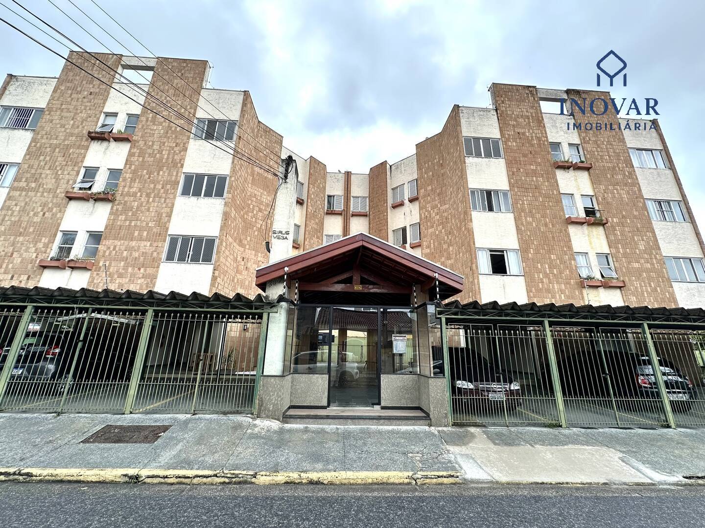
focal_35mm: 14
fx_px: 285
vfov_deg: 85.7
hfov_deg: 102.1
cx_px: 352
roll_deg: -1.9
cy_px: 264
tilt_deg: +16.7
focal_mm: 2.22
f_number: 2.2
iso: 40
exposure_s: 1/442
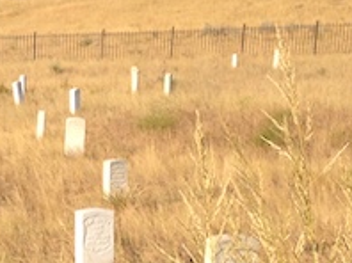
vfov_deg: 11.3
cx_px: -38
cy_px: 164
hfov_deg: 14.7
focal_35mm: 131
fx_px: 1330
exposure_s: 1/1550
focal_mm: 4.13
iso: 50
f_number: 2.4
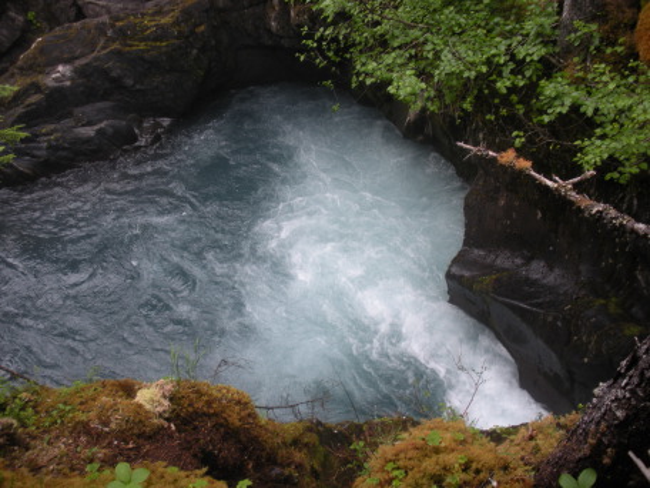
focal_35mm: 36
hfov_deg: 51.4
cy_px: 244
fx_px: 676
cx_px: 325
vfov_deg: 39.7
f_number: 3.5
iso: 66
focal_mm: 6.3
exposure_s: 1/57.4
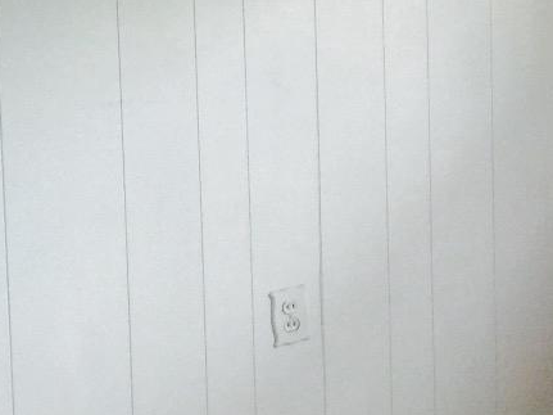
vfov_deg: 14.9
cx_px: 526
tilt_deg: -8.6
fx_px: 1549
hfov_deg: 19.8
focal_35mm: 97
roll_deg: +1.4
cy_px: -30
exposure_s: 1/10
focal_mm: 4.15
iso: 125
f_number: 2.2
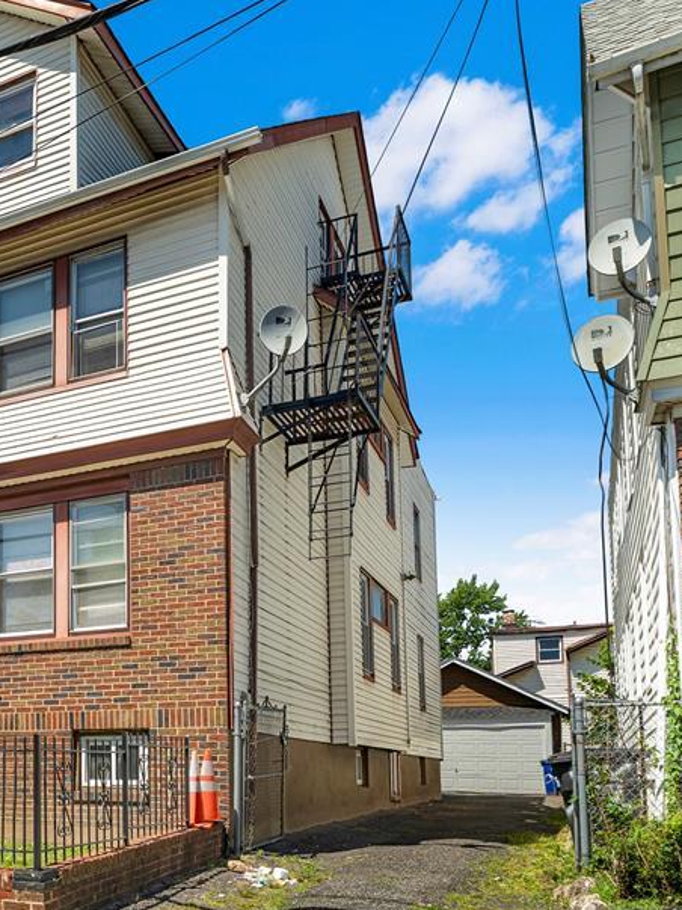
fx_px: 815
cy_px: 465
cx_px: -32
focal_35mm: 31
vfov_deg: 58.4
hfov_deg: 39.0
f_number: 3.5
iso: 100
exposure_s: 1/320
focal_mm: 19
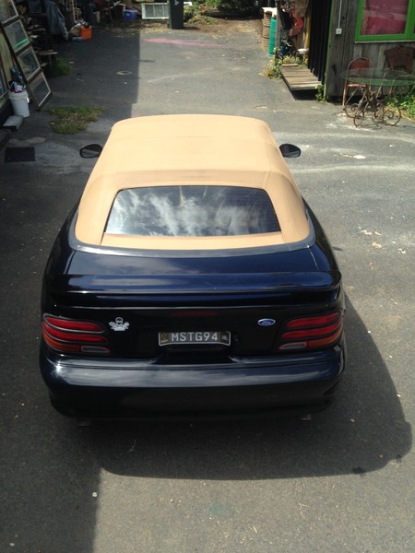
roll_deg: +1.4
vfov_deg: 55.4
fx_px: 528
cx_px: 208
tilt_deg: -31.4
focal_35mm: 33
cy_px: 276
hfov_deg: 42.9
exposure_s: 1/985
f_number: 2.4
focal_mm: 4.12
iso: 50
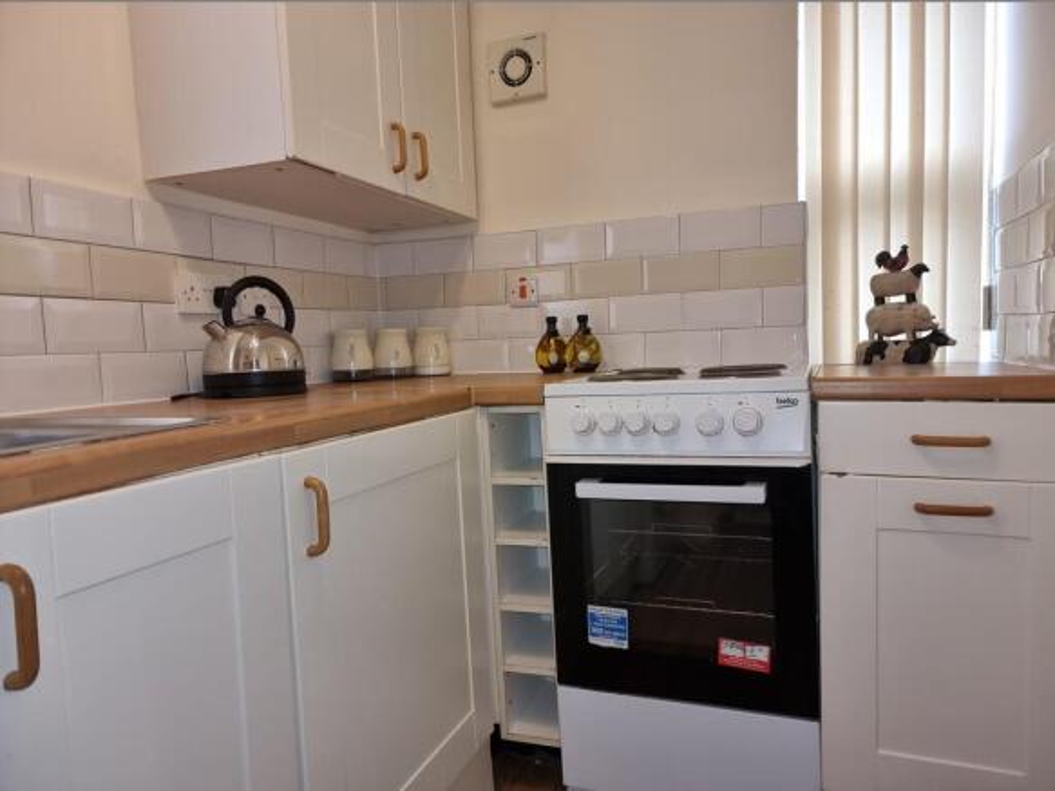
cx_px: 528
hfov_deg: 71.6
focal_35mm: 24
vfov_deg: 56.8
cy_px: 396
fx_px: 731
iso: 200
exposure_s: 1/100
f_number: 1.8
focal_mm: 6.7
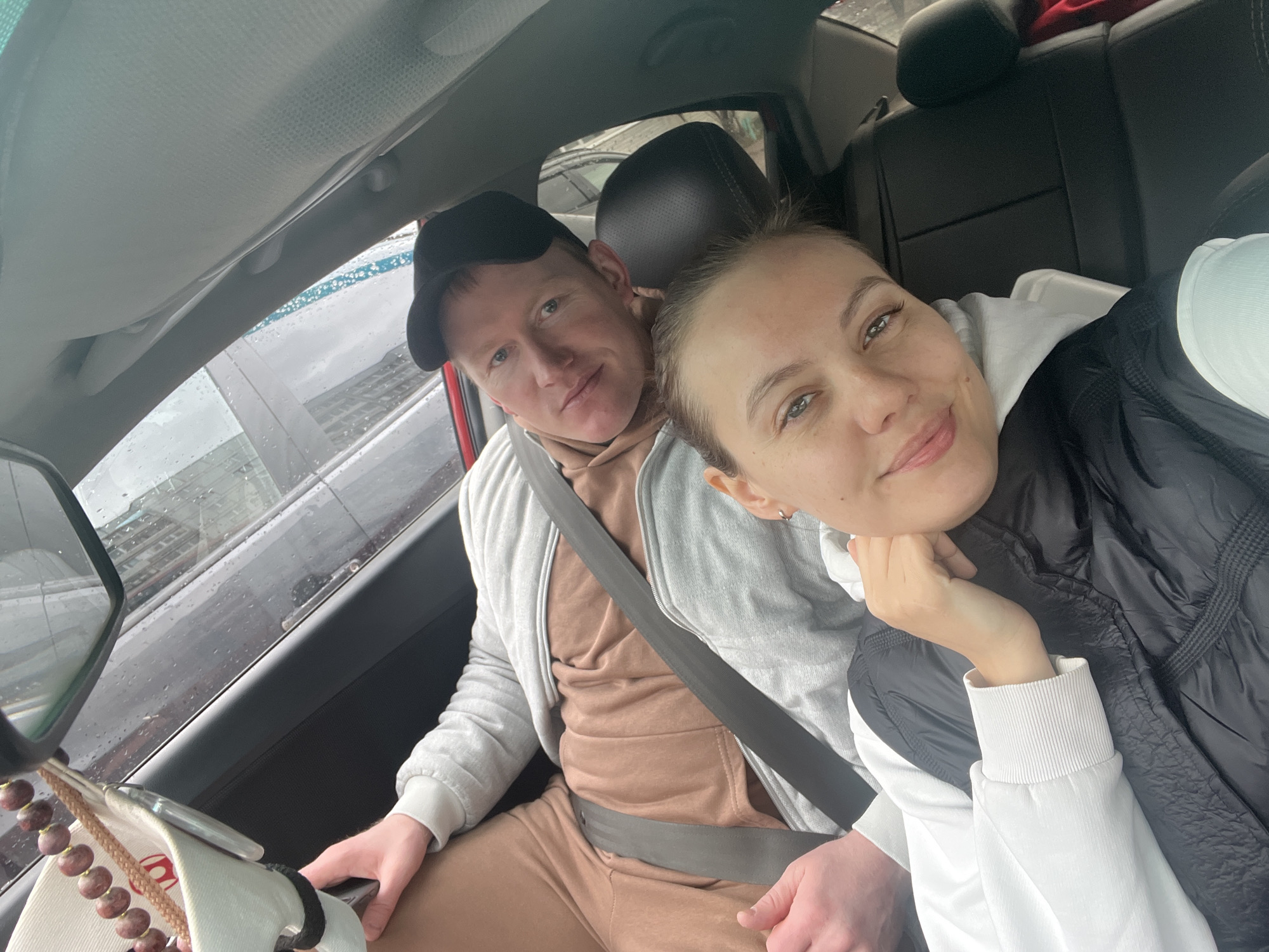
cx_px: 634
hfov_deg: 73.9
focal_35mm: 23
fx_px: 843
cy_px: 476
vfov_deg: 58.9
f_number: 2.2
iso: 100
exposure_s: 1/78
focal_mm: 2.71
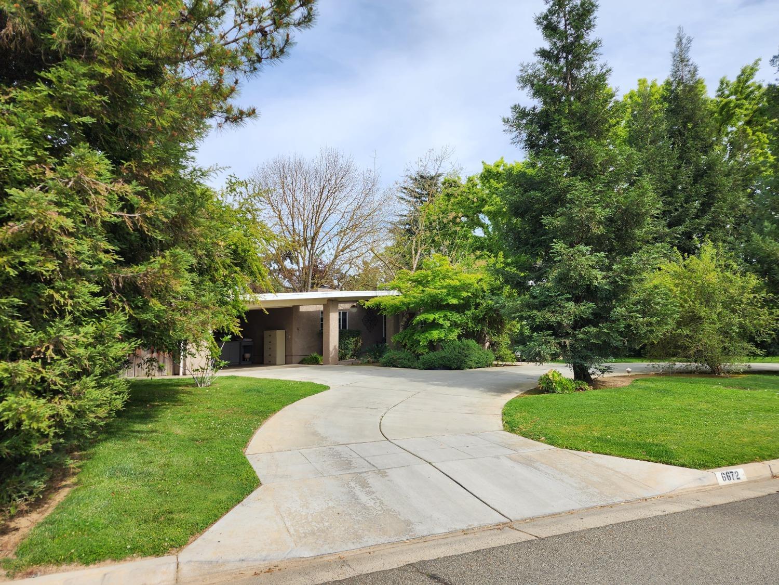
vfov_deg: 58.9
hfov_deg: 73.9
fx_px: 518
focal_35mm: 23
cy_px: 292
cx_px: 390
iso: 12
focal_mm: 6.4
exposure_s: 1/812
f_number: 1.8
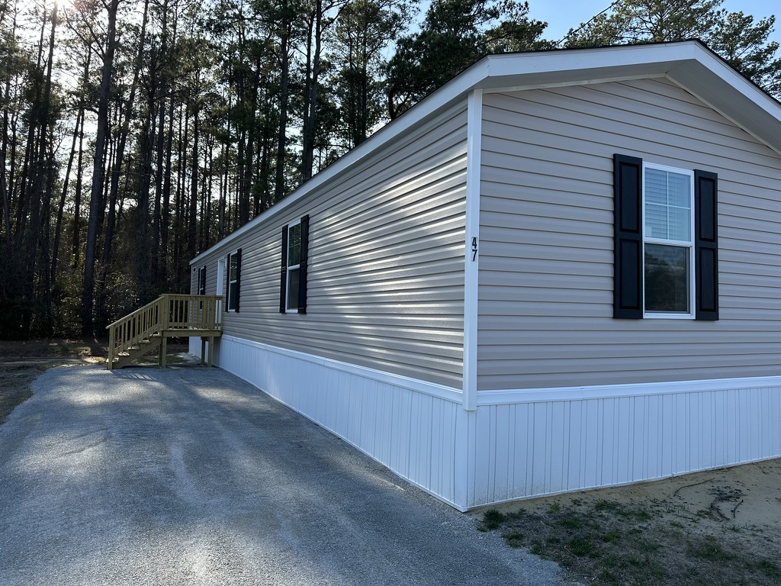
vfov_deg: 56.8
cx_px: 390
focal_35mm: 24
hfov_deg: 71.6
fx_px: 541
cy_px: 293
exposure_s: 1/1587
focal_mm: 6.86
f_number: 1.78
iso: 80
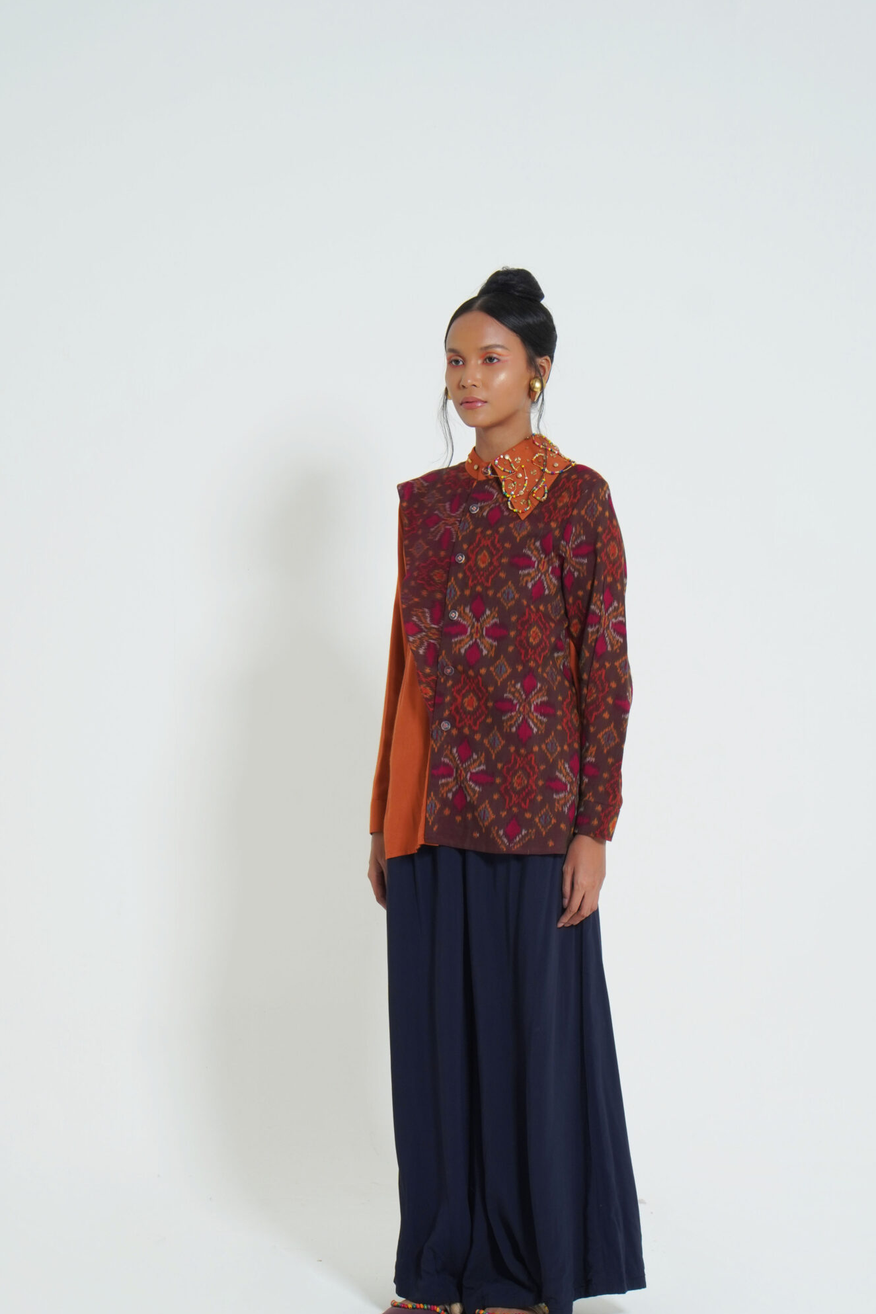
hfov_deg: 20.1
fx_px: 2468
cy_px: 792
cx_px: 490
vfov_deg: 29.7
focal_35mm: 68
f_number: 8
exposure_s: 1/160
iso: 250
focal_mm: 35
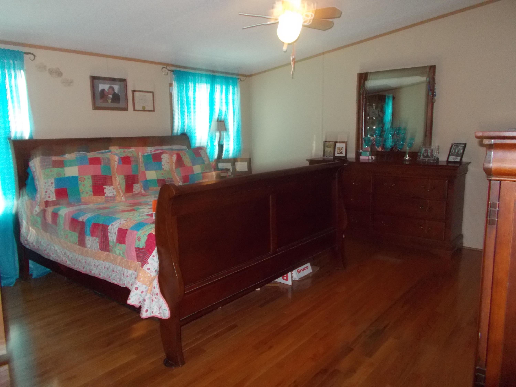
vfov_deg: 53.1
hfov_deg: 67.3
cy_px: 194
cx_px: 258
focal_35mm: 26
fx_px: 388
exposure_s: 1/25
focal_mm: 4.6
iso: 320
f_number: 3.2
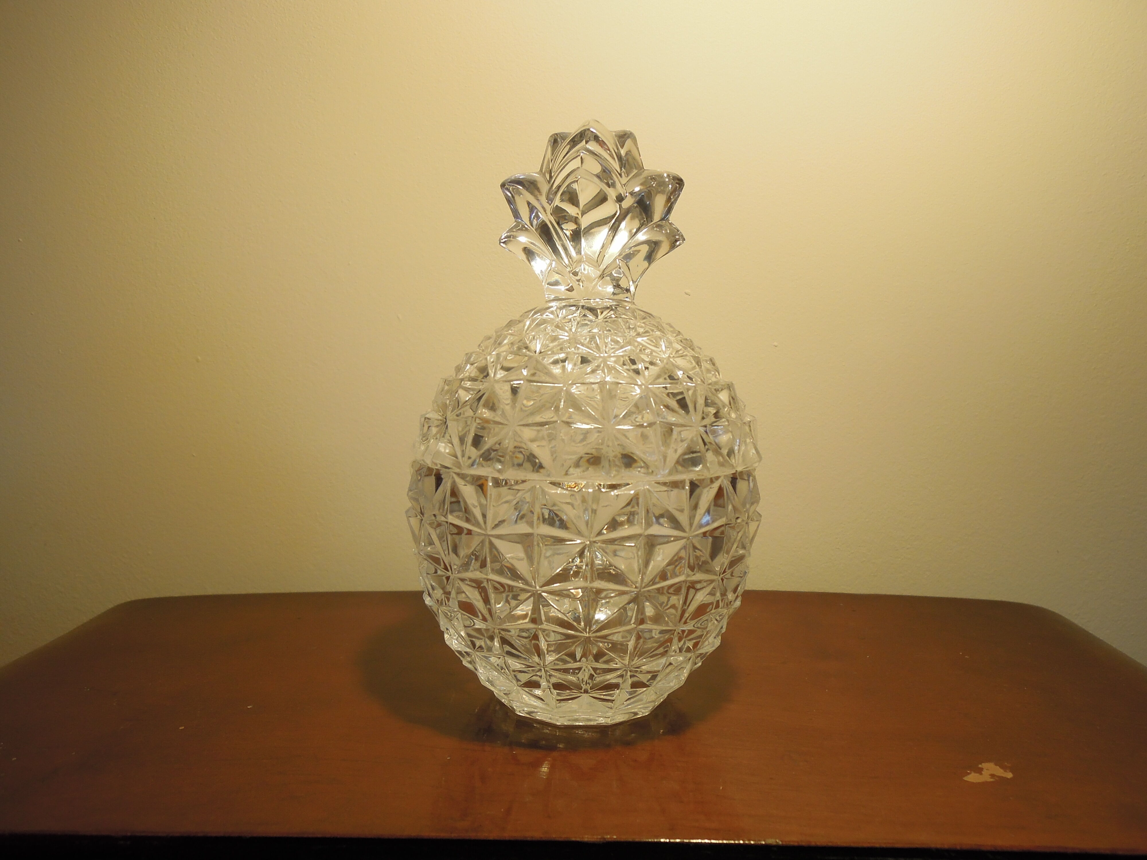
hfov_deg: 71.6
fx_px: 795
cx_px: 574
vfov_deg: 56.8
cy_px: 430
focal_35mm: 24
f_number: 2.8
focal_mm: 4.3
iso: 160
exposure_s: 1/60
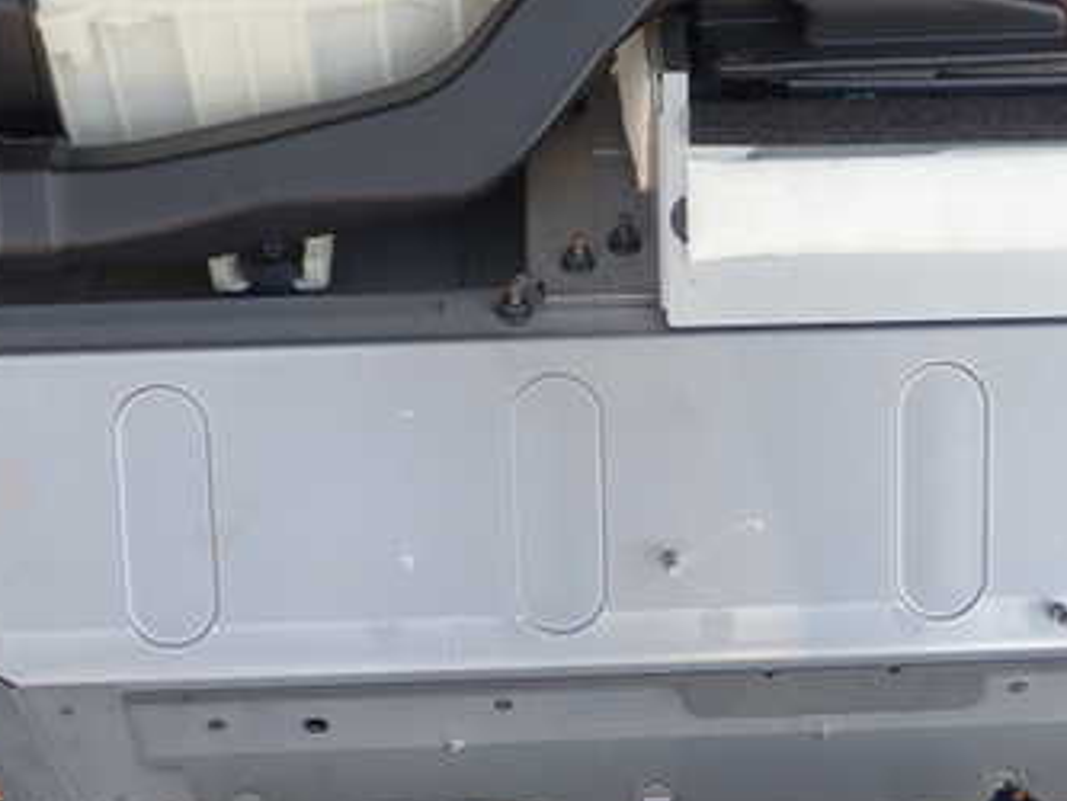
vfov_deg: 27.0
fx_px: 1665
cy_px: 359
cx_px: 606
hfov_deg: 35.5
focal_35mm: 54
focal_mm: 5.5
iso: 100
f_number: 2.3
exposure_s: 1/125
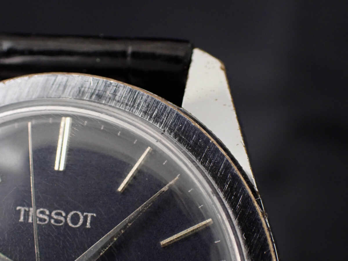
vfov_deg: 18.0
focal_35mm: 82
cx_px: 174
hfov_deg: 23.8
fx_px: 824
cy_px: 130
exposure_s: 1/80
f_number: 4.3
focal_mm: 14.62
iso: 800
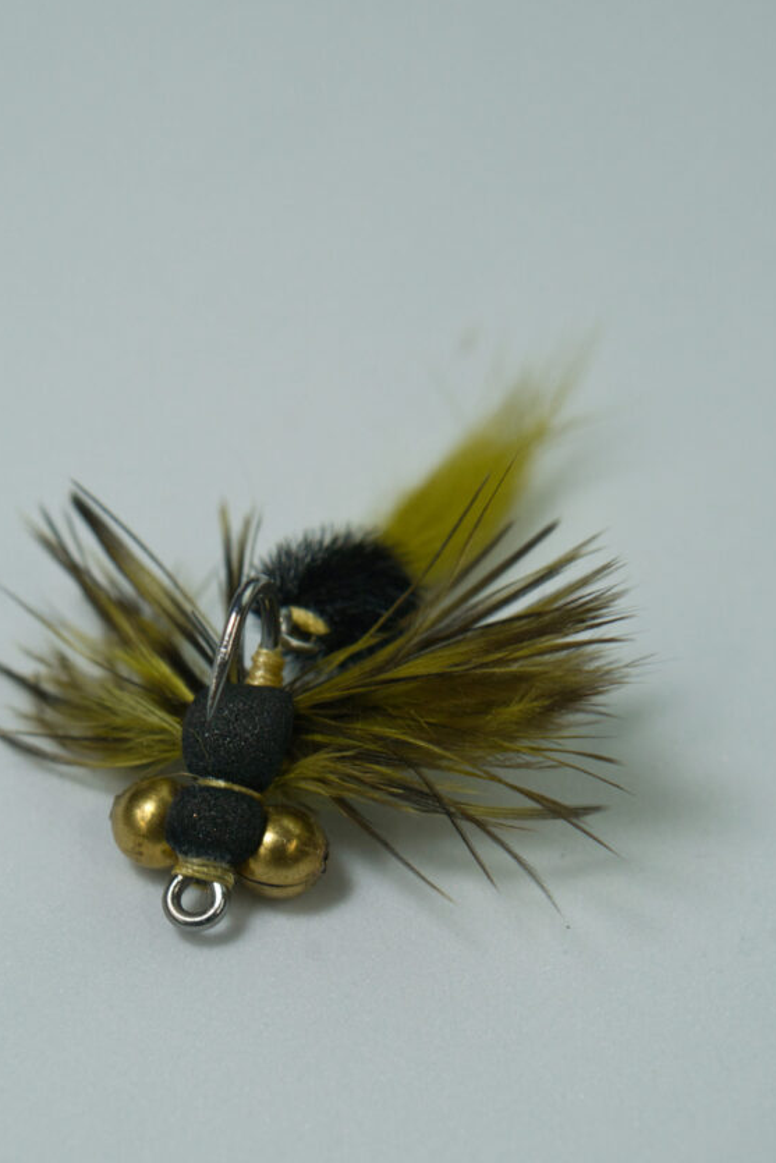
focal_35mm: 92
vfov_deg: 22.1
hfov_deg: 14.9
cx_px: 324
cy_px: 662
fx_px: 2973
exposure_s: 1/100
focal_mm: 50
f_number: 7.1
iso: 800
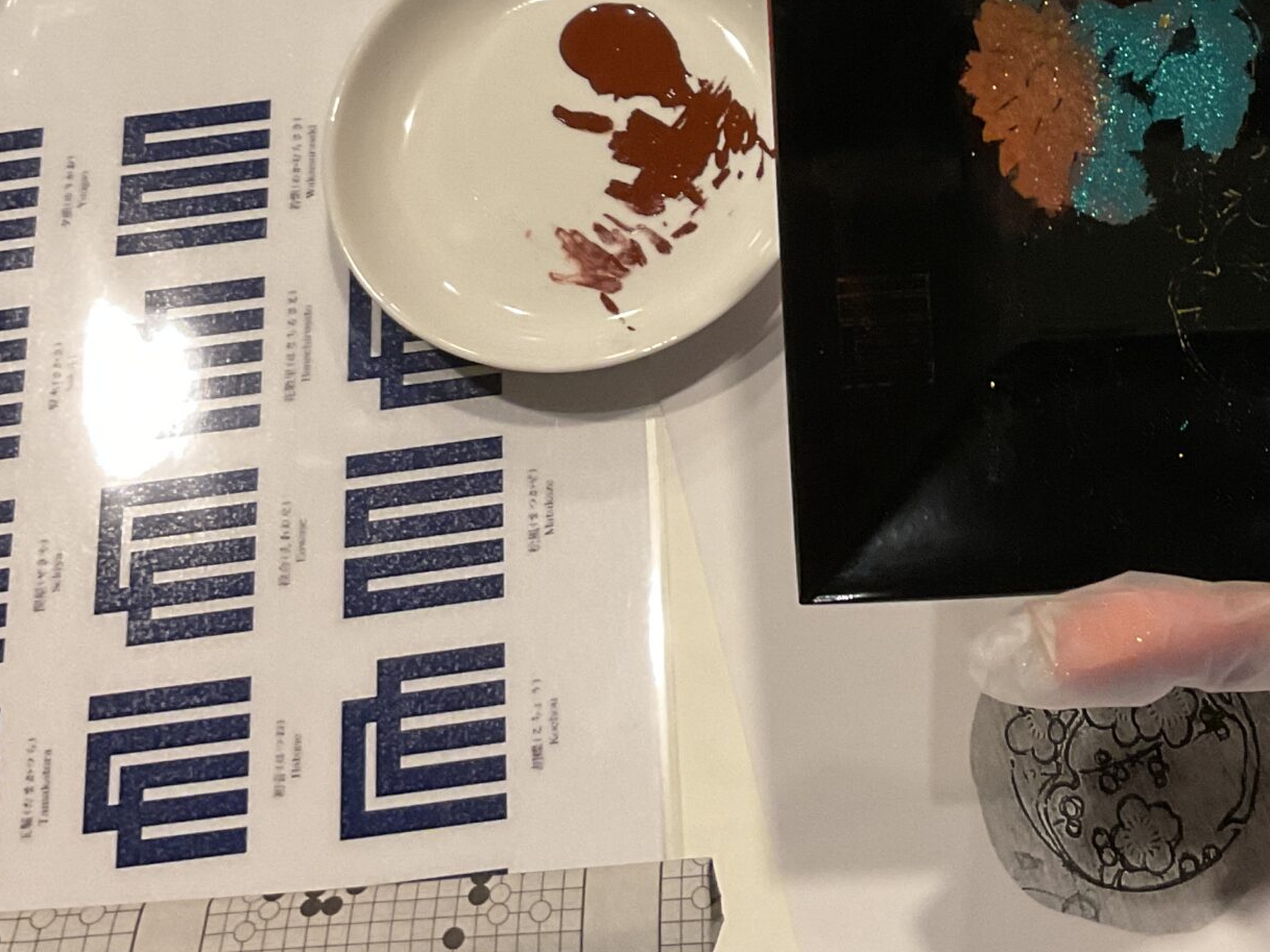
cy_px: 26
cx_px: 979
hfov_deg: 31.0
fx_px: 2238
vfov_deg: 23.2
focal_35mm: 61
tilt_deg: -63.7
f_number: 1.8
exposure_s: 1/60
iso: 160
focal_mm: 3
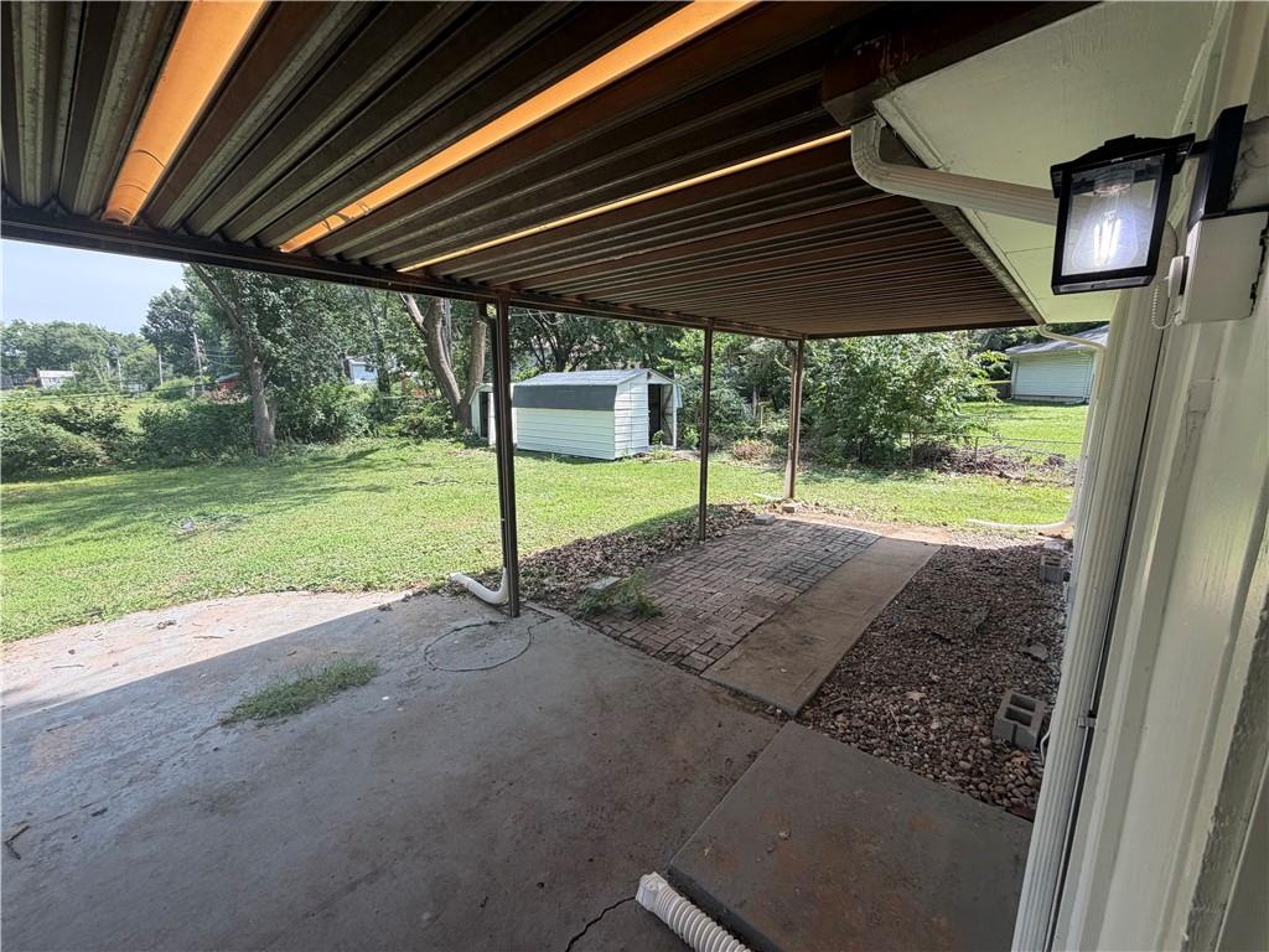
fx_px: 513
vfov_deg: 85.7
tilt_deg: -10.6
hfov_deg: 102.1
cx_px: 634
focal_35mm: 14
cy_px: 476
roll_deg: +1.3
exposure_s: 1/372
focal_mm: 2.22
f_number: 2.2
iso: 50
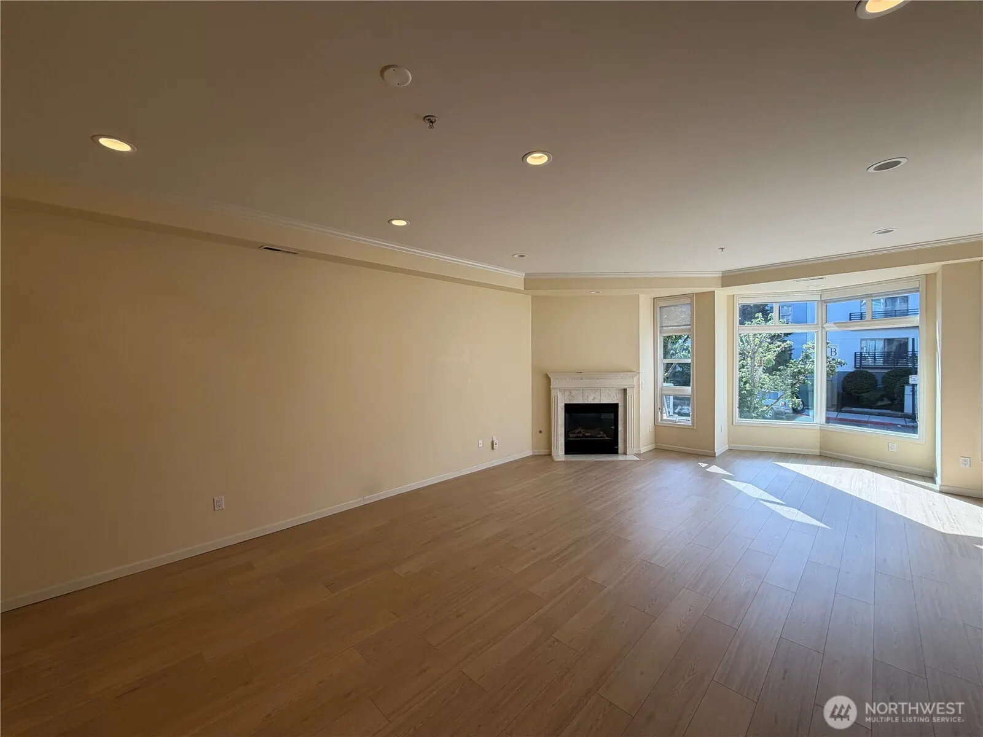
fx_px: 398
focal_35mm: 14
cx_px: 492
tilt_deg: -2.3
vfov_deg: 85.7
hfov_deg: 102.1
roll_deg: -0.3
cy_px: 368
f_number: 2.2
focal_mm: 2.22
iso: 64
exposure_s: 1/118
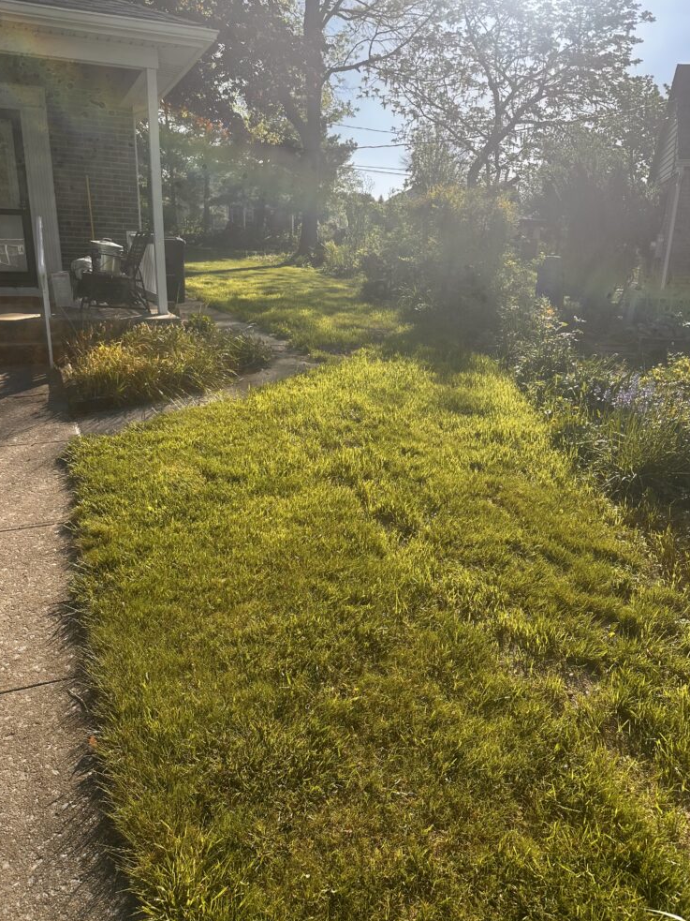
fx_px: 665
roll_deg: -2.4
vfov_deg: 69.4
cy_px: 463
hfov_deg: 54.9
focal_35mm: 25
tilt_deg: -17.6
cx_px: 353
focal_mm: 6.86
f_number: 1.78
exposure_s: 1/3356
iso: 80
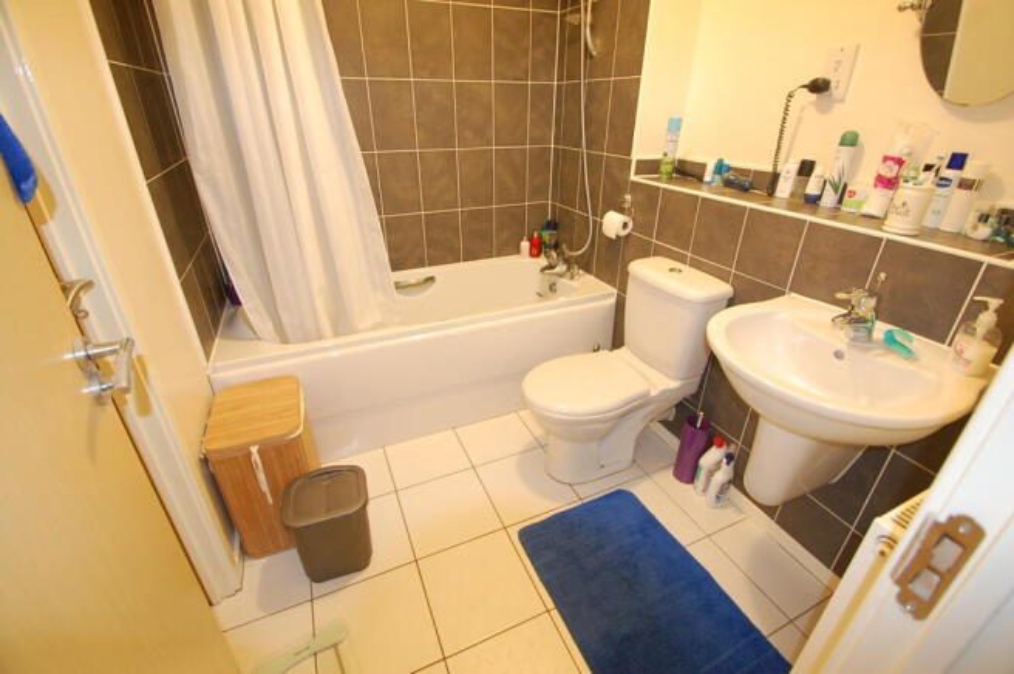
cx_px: 507
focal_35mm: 15
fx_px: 422
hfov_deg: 100.4
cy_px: 337
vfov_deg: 77.2
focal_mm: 10
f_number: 4.5
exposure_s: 1/15
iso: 800
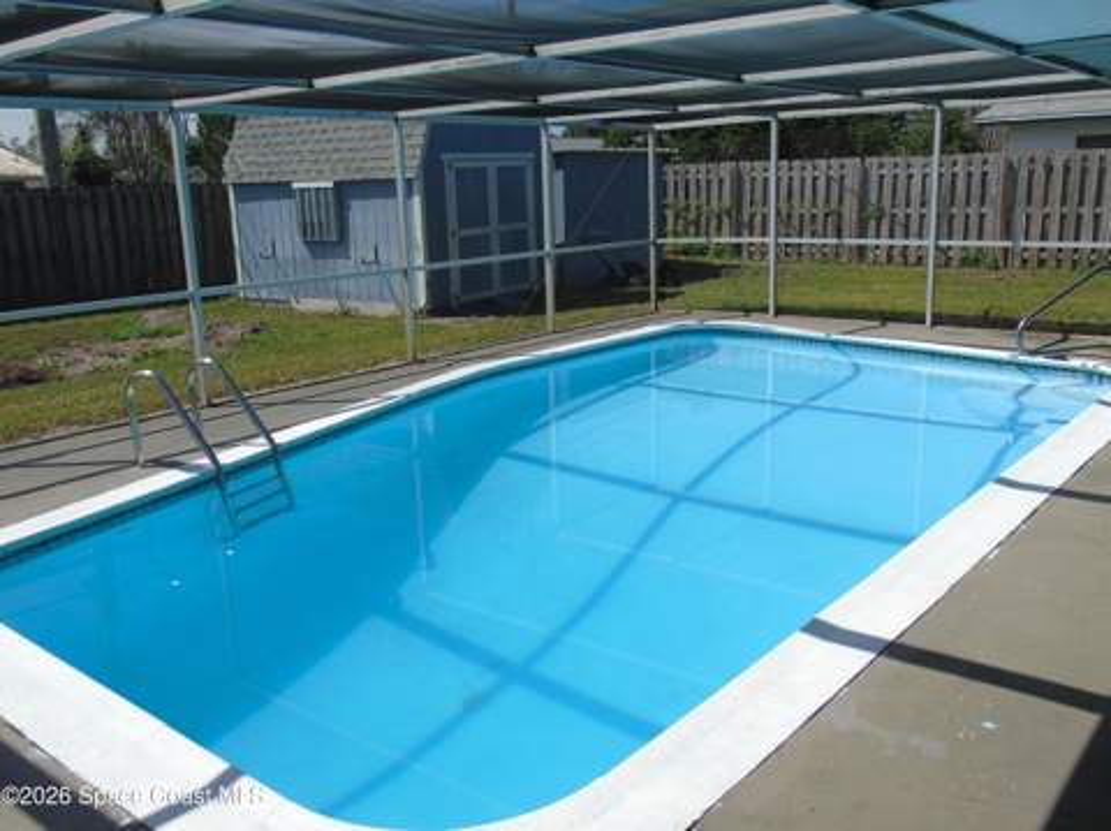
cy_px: 416
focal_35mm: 29
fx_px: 930
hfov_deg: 61.7
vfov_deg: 48.2
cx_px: 556
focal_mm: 5.2
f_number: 3.6
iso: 80
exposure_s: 1/800
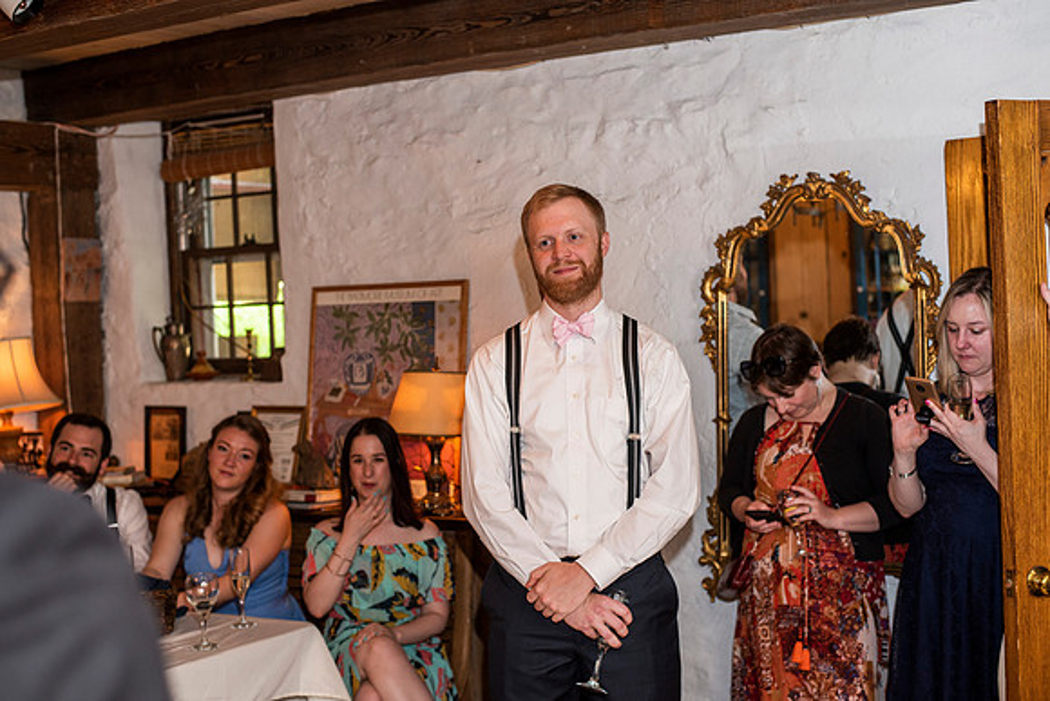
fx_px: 1459
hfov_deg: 39.6
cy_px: 350
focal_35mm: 50
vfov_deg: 27.0
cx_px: 525
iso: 500
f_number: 3.2
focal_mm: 50
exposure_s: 1/100
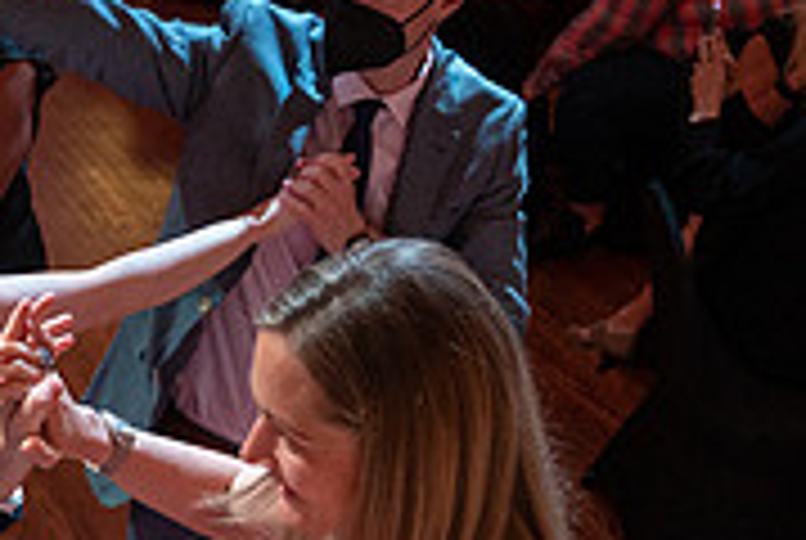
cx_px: -9
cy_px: 268
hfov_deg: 22.6
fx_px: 1929
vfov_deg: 15.9
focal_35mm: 86
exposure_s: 1/160
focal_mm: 26.5
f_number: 4
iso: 1600
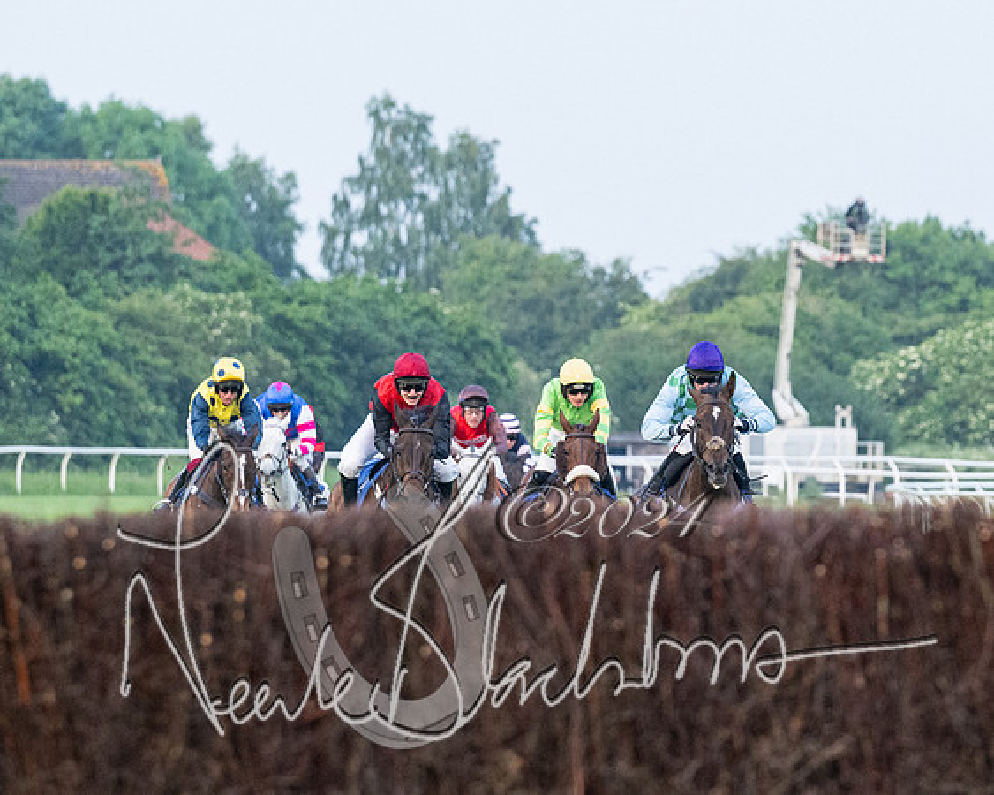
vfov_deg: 4.1
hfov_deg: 5.1
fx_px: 11080
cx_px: 794
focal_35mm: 377
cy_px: 428
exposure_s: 1/2000
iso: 1250
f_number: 4
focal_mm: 165
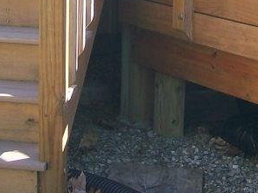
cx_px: 145
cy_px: -96
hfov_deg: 15.8
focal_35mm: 125
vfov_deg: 11.4
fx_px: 931
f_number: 2.7
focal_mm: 6
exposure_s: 1/147
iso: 80
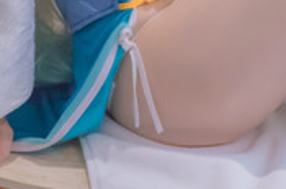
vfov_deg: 8.8
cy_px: -24
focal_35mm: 154
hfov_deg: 13.3
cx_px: 193
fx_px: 1221
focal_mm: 42
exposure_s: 1/160
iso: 4000
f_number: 4.5
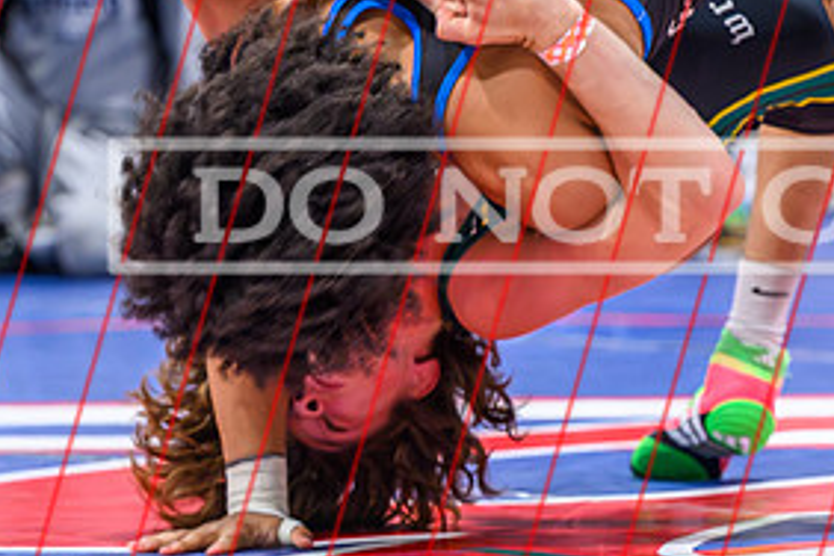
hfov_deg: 6.3
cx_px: 494
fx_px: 7598
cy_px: 520
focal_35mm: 328
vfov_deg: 4.2
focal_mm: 104
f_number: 2.8
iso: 3200
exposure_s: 1/640
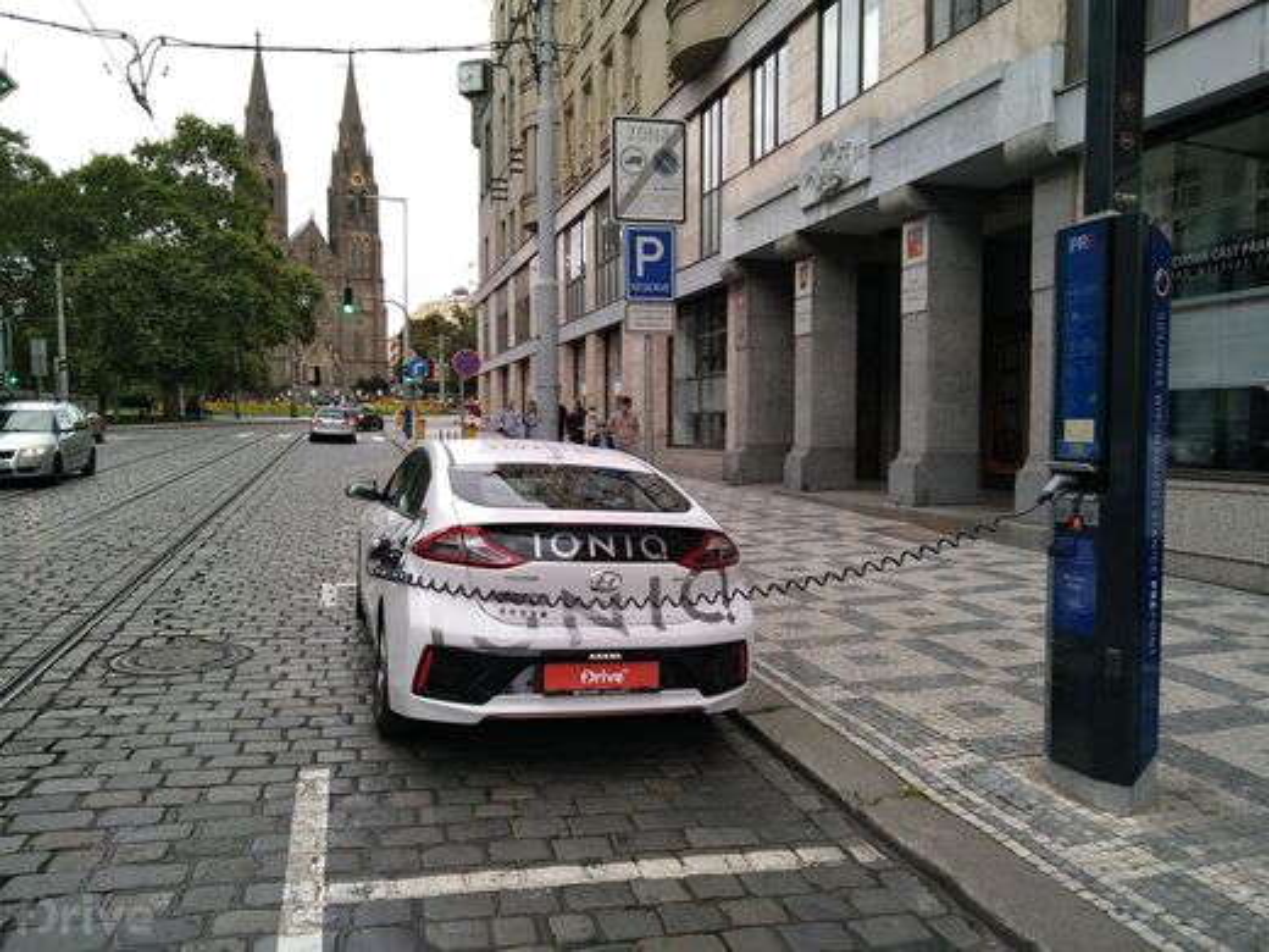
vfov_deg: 53.1
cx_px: 634
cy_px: 476
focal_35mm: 26
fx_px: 953
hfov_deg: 67.3
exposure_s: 1/120
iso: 115
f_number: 2.2
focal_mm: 3.46
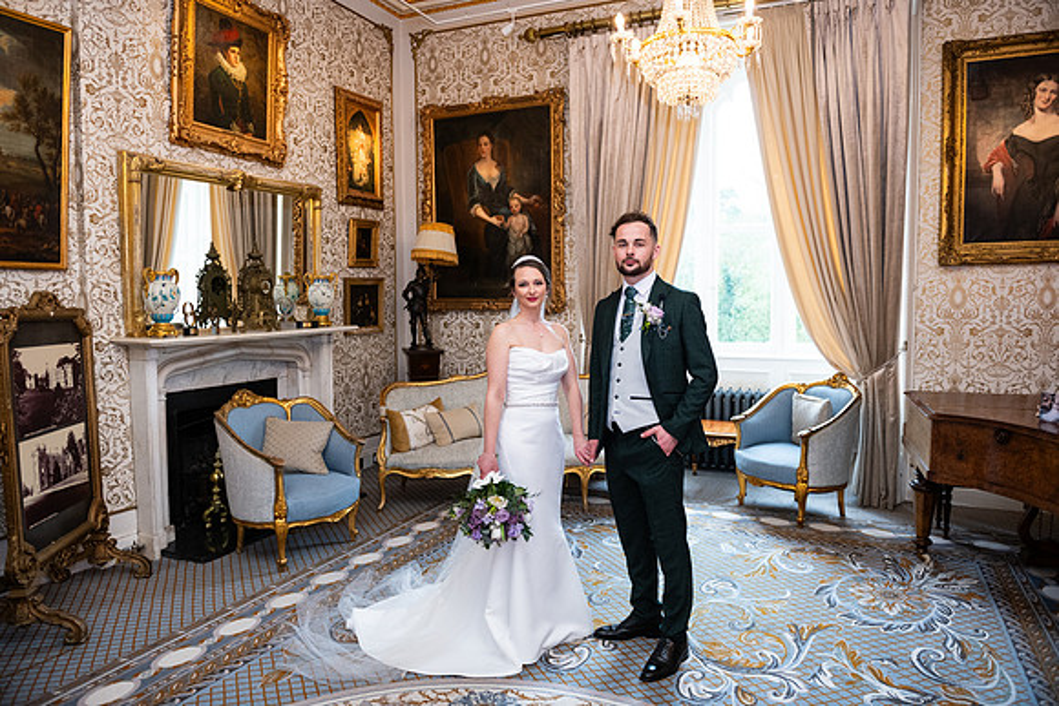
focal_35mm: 24
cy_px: 353
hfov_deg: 73.7
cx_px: 530
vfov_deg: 53.2
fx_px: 706
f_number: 3.5
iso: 800
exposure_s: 1/160
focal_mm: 24
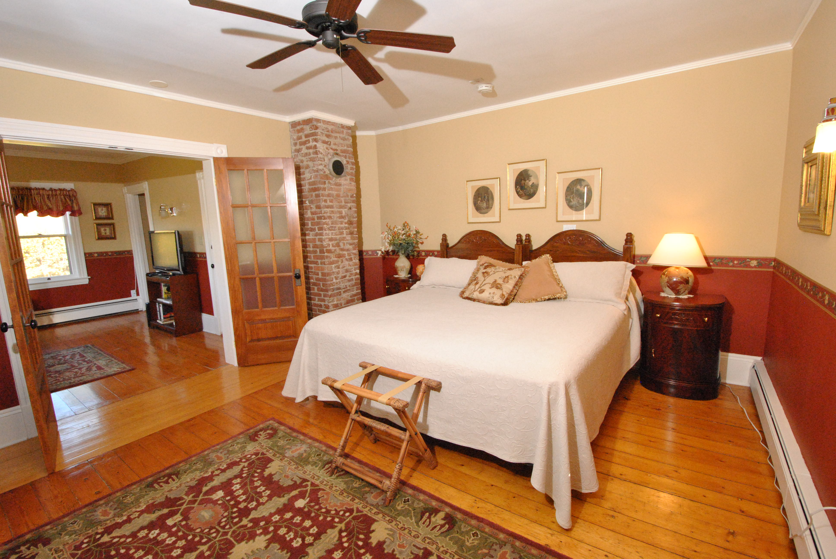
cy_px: 280
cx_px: 418
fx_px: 349
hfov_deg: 100.3
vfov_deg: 77.5
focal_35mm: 15
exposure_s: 1/60
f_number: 8
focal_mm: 10
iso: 1600
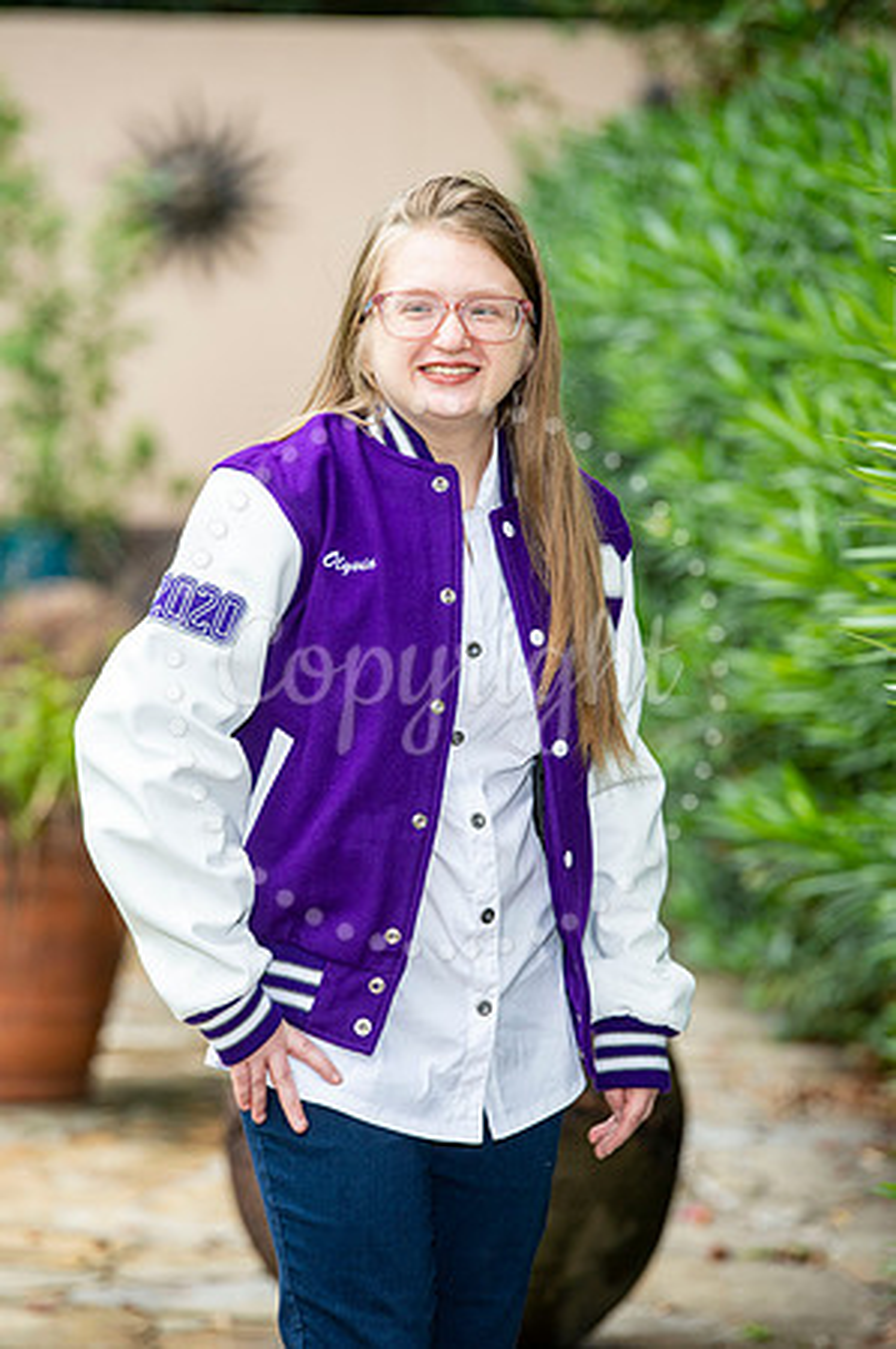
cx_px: 448
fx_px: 6548
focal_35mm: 175
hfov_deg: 7.8
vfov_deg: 11.8
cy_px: 674
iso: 320
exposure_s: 1/125
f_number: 6.3
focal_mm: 175
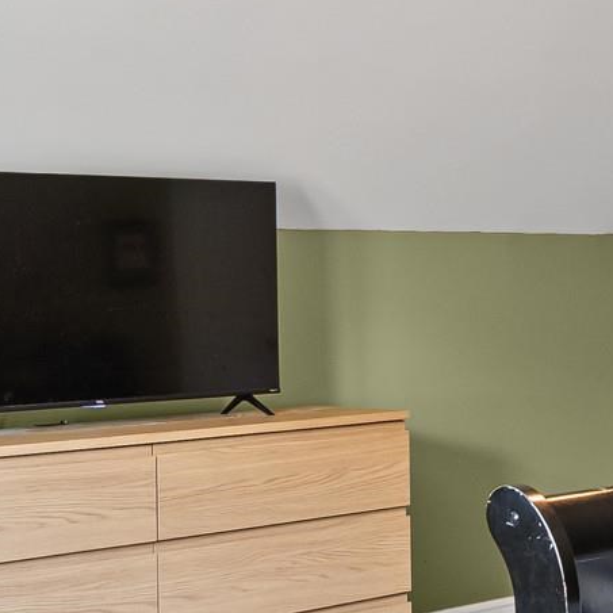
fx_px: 1743
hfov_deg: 16.7
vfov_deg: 19.9
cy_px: 254
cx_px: 1089
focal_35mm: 87
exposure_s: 1/1.43
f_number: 9.5
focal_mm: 16
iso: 800
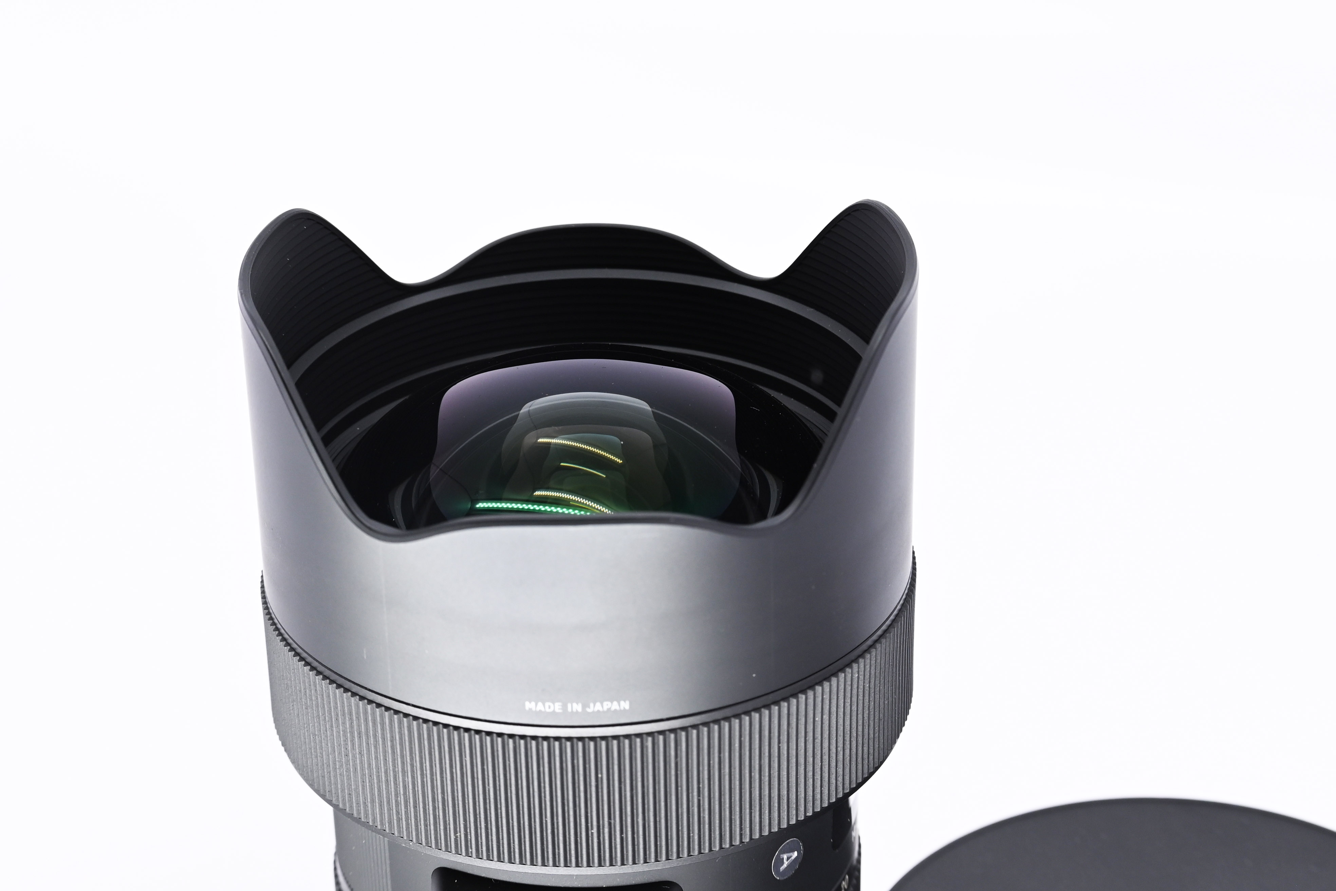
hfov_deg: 25.1
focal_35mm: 81
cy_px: 446
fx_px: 3006
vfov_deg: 16.9
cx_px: 668
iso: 500
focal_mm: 54
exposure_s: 1/125
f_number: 9
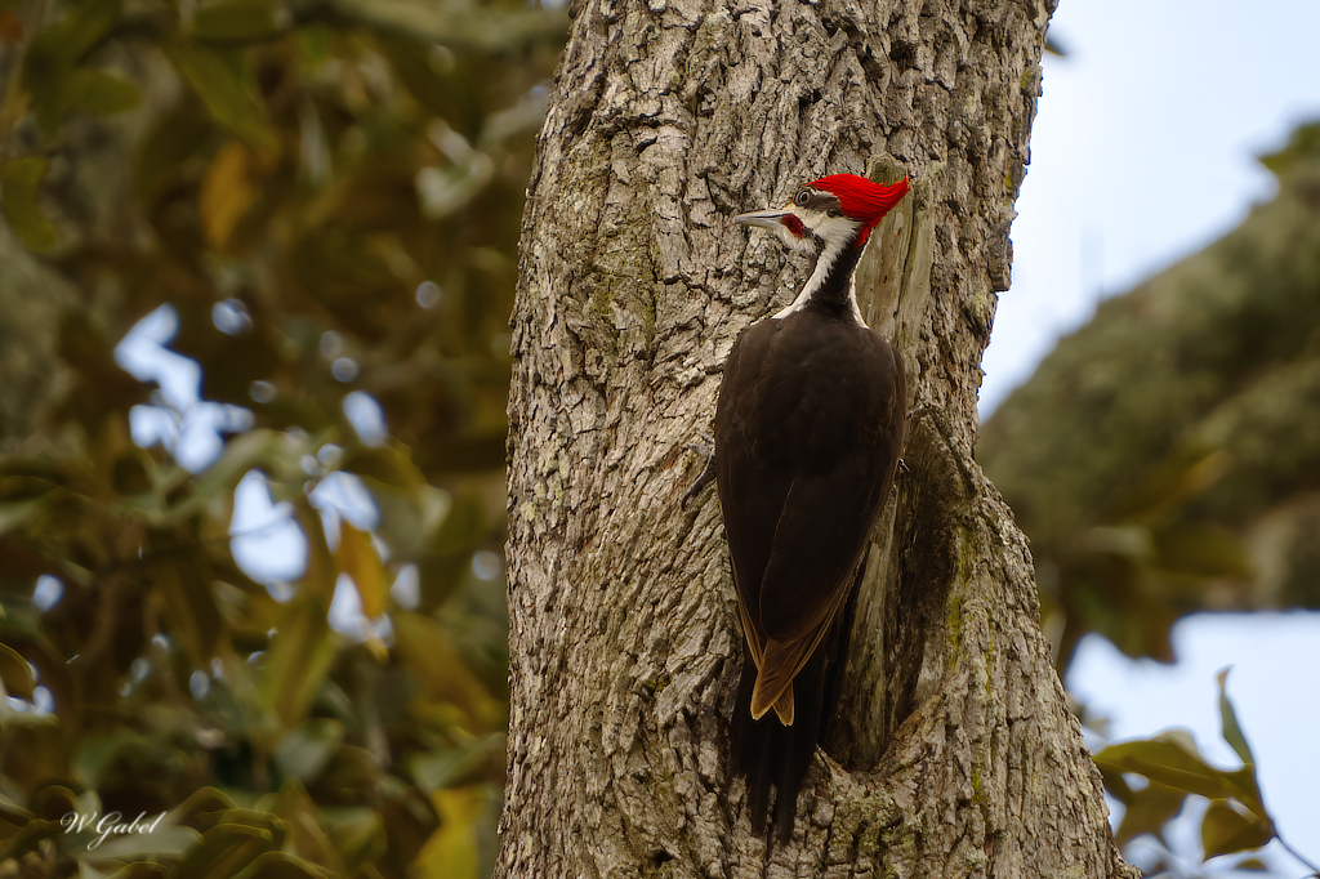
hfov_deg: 4.6
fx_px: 16494
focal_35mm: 450
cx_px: 660
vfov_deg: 3.1
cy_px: 440
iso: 640
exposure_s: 1/500
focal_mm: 300
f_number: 6.3
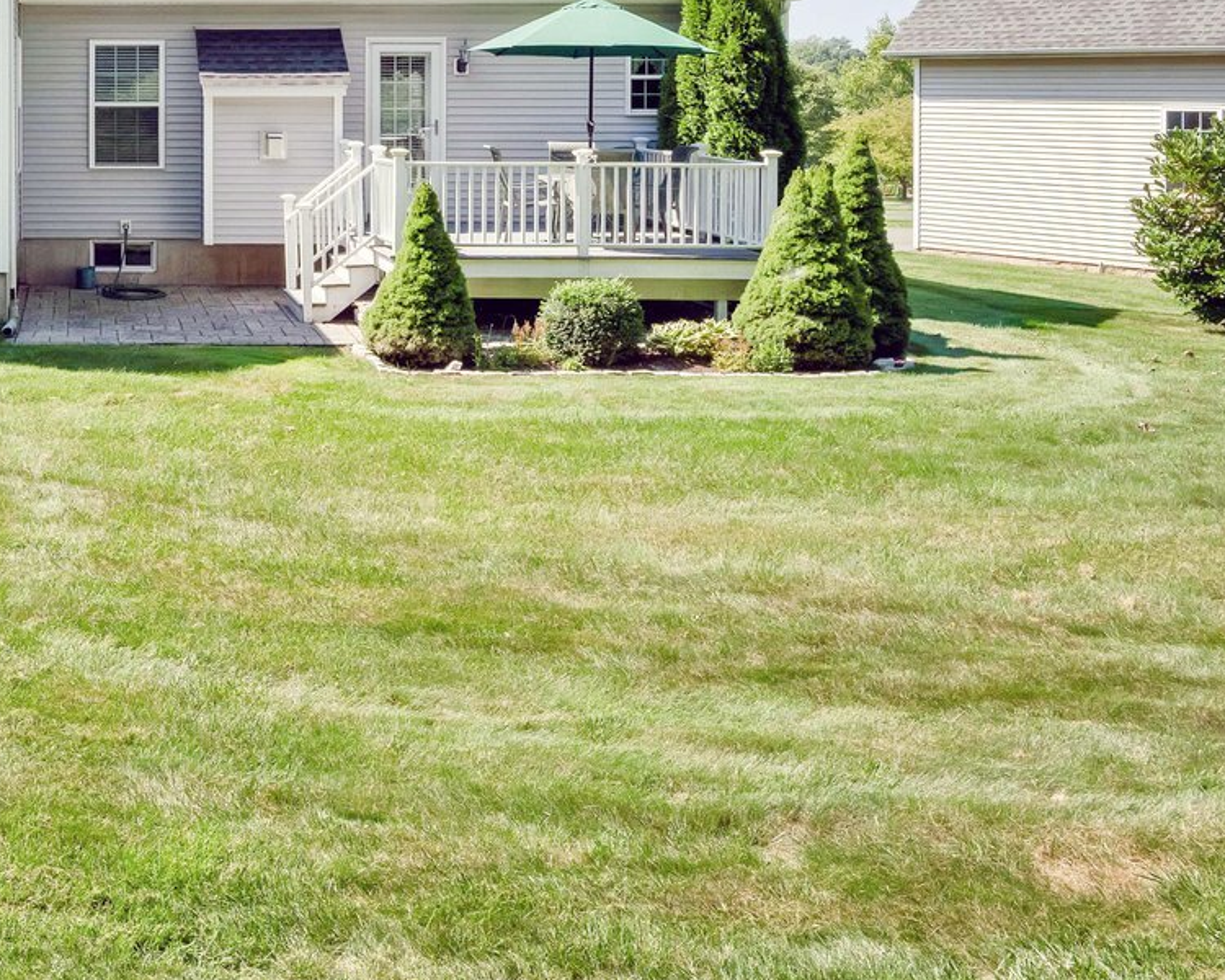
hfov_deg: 38.6
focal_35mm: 42
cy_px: 96
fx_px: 1533
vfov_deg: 33.6
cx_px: 0
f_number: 10
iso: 800
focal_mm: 16.5
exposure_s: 1/800
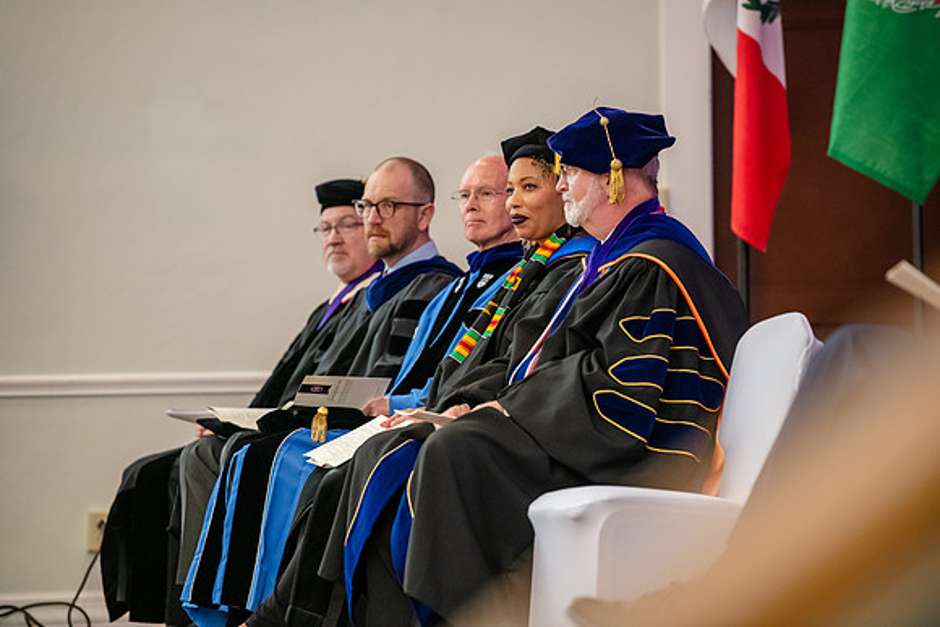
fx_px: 4962
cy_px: 314
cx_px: 470
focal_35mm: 190
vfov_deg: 7.2
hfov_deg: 10.8
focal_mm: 190
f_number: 3.5
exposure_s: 1/200
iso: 2500
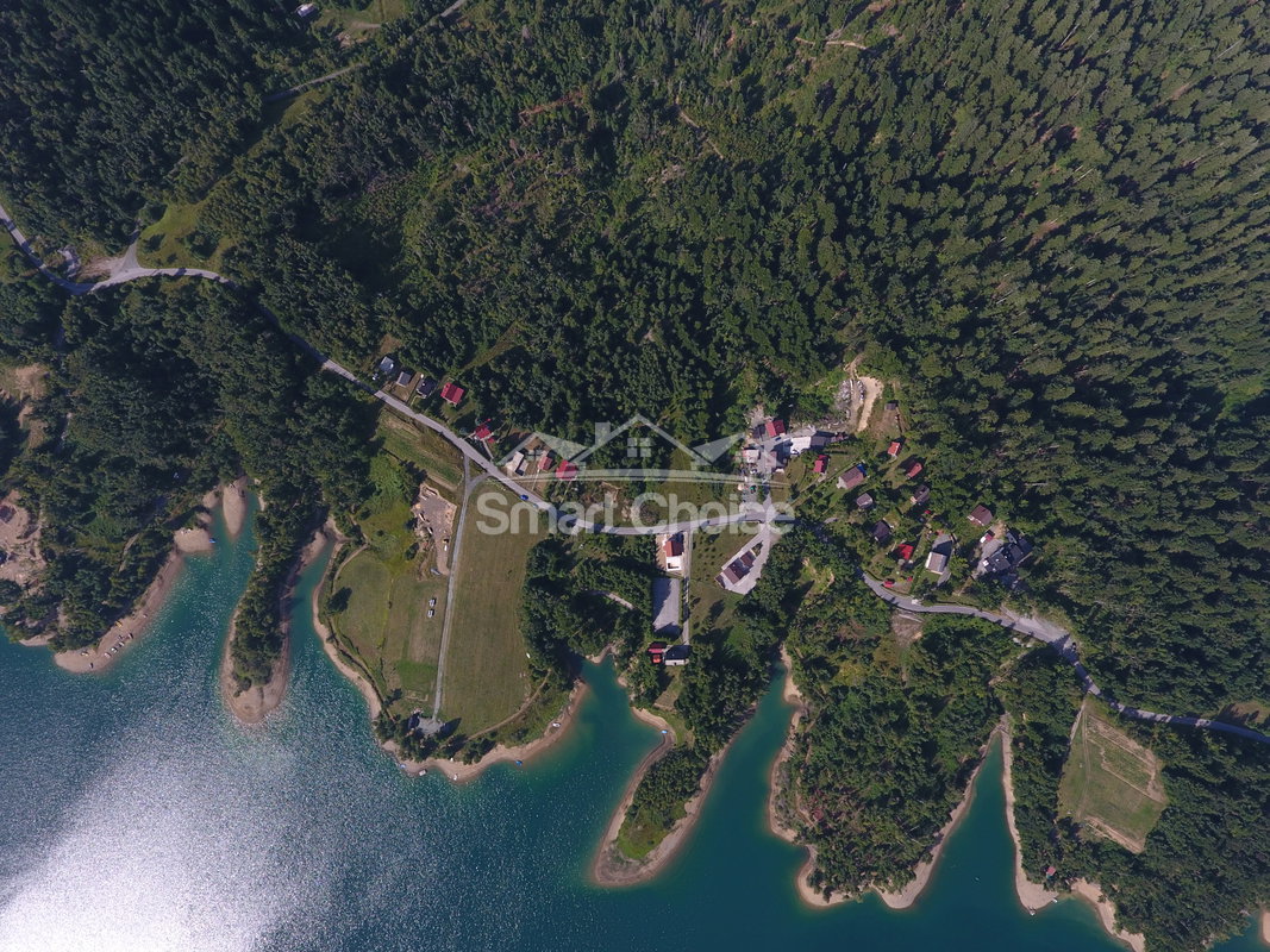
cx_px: 635
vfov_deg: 66.0
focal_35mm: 20
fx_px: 734
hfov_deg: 81.8
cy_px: 476
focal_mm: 3.61
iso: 100
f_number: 2.8
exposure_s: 1/690
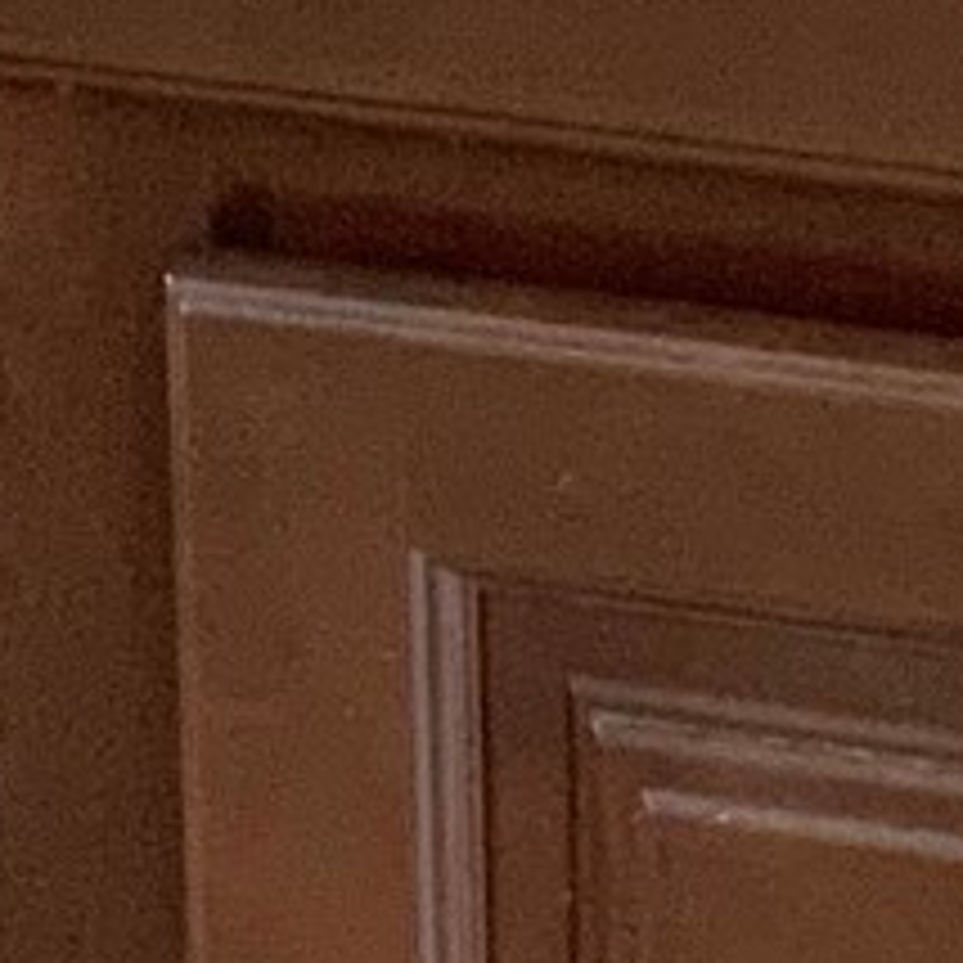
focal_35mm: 245
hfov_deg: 7.1
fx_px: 7711
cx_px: 378
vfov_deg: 6.7
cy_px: -1462
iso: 80
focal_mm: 3
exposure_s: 1/60
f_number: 1.8
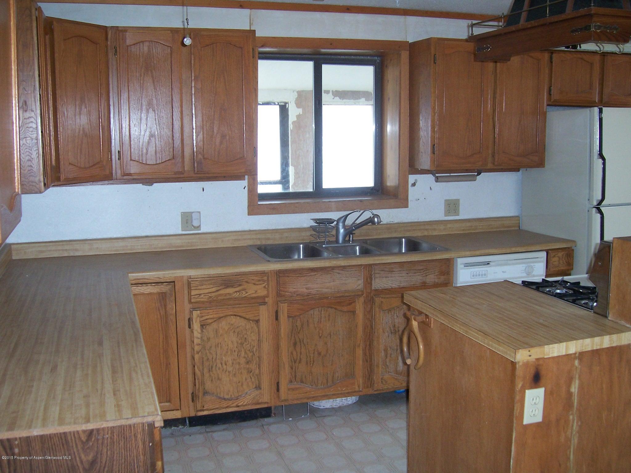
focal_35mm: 36
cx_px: 316
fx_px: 656
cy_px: 236
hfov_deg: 51.4
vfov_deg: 39.7
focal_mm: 6
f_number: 3
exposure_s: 1/60
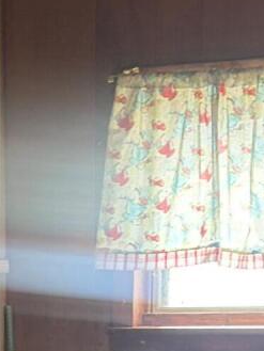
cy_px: 734
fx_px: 1606
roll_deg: +1.1
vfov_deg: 11.2
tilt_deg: -15.0
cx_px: -77
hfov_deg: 9.2
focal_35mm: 158
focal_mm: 5.96
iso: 160
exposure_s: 1/60
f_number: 1.6
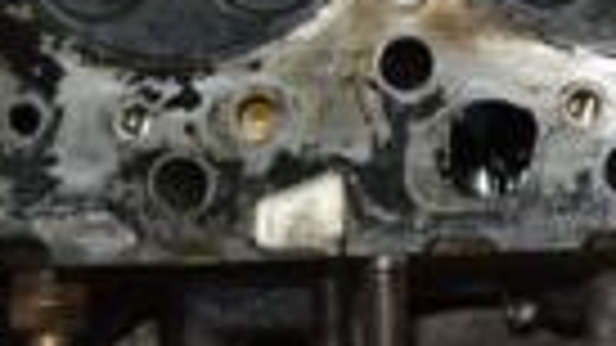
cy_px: -103
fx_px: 3152
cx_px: 958
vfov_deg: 6.2
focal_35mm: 193
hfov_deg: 10.7
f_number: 4.5
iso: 900
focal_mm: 28
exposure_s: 1/60
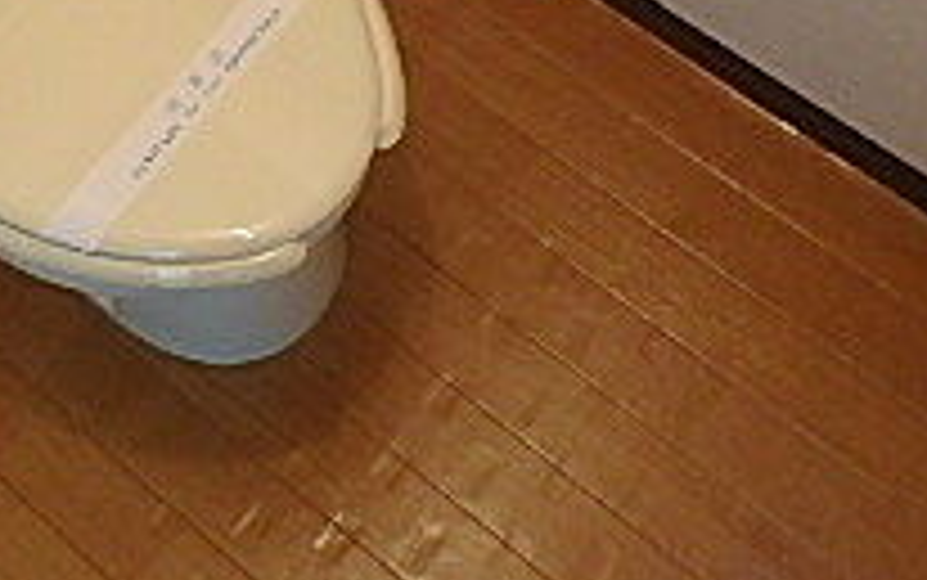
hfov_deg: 29.6
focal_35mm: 69
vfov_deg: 17.1
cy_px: -283
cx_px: 320
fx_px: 1744
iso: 400
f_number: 3.5
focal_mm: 3.7
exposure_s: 1/30
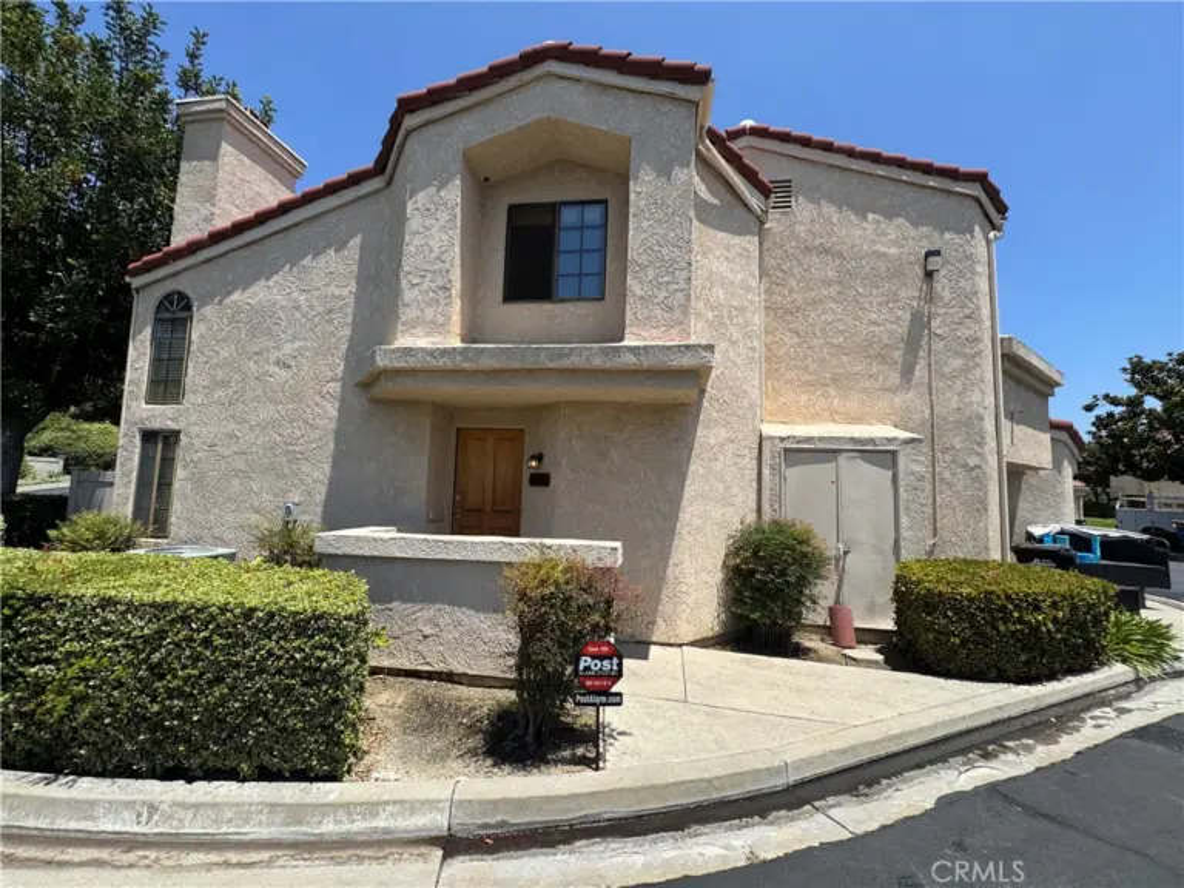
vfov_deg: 85.7
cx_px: 592
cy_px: 444
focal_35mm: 14
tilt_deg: +5.0
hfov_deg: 102.1
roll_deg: -2.2
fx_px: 479
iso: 50
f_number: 2.2
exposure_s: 1/1789
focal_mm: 2.22
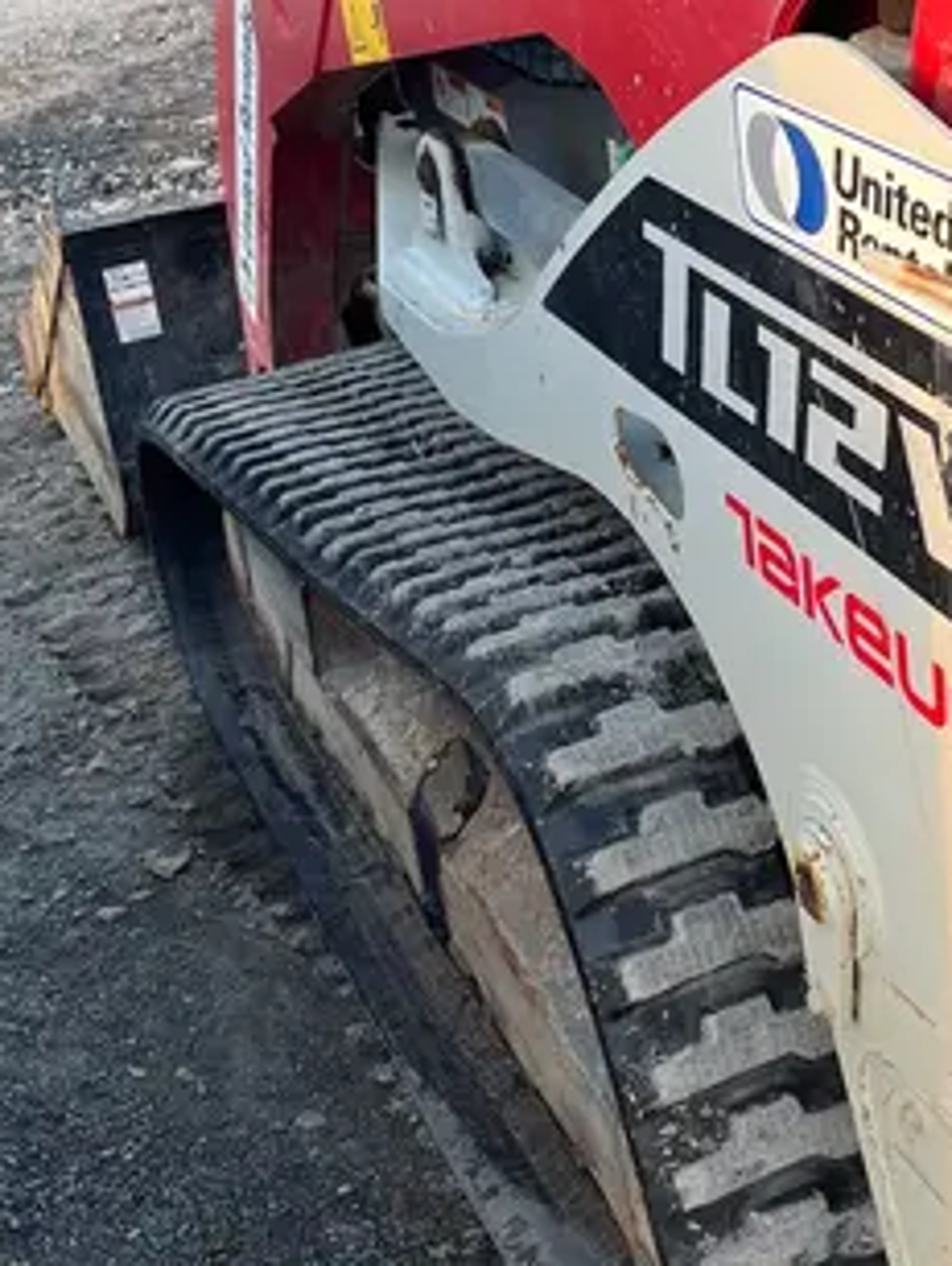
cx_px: 779
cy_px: 291
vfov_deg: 30.5
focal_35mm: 62
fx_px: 2269
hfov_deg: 23.3
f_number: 1.6
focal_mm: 5.1
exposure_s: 1/122
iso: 50
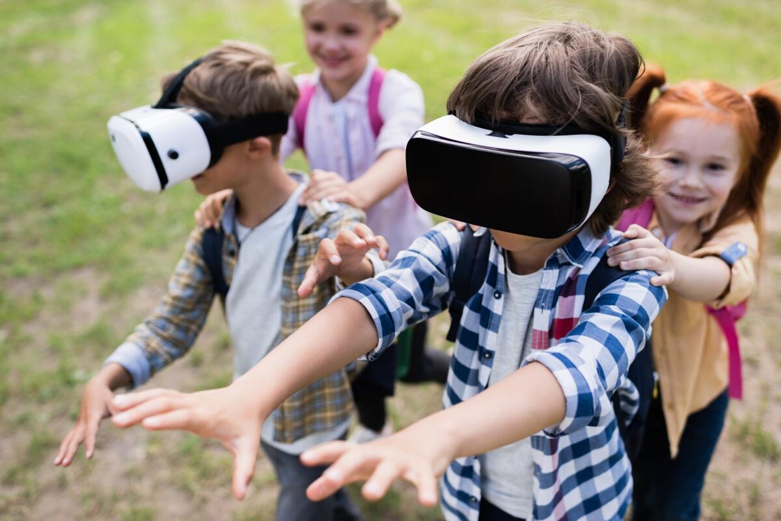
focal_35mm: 35
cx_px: 390
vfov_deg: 37.9
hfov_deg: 54.4
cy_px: 260
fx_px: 760
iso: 125
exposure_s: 1/500
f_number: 2.5
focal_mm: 35
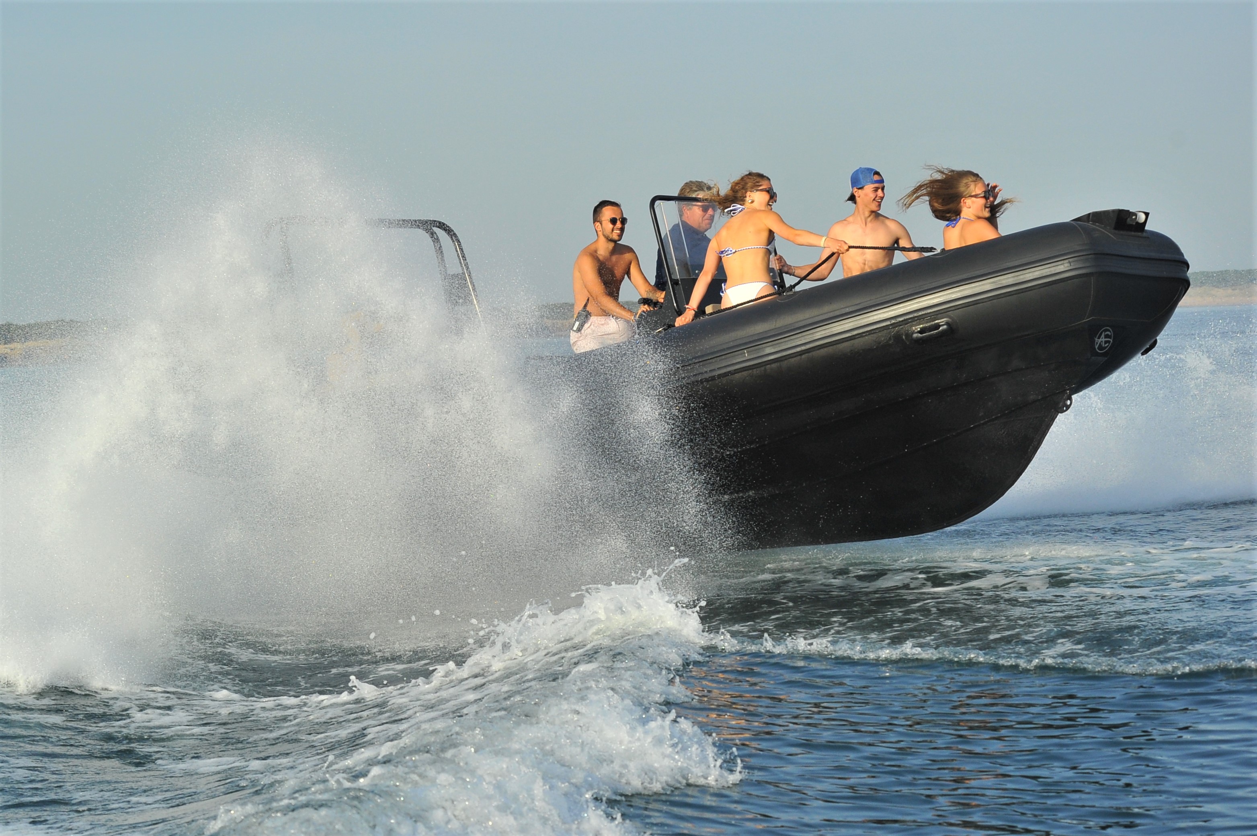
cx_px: 628
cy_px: 418
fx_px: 3001
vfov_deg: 15.9
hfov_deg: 23.7
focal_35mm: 86
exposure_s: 1/2500
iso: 1000
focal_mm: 86
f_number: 8
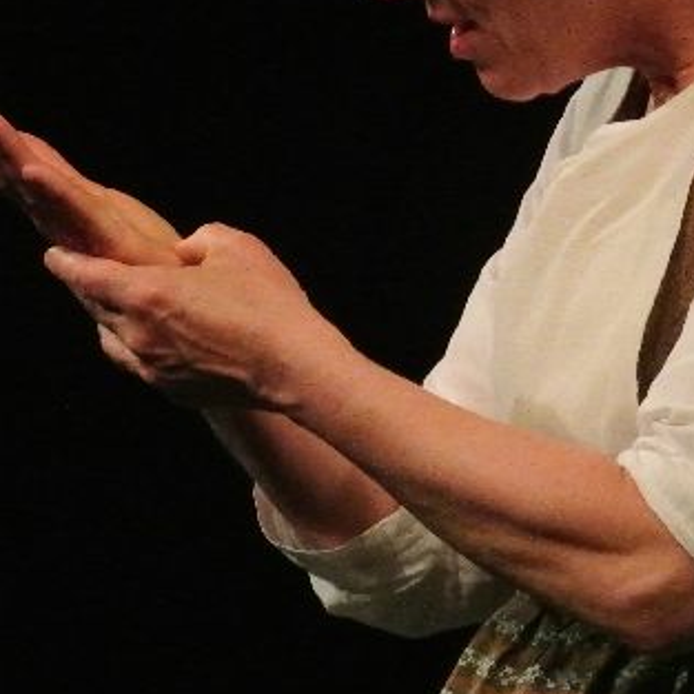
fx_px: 11477
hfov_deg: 3.5
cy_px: 207
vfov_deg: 3.5
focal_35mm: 506
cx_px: 565
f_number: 9
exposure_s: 1/100
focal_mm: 86.5
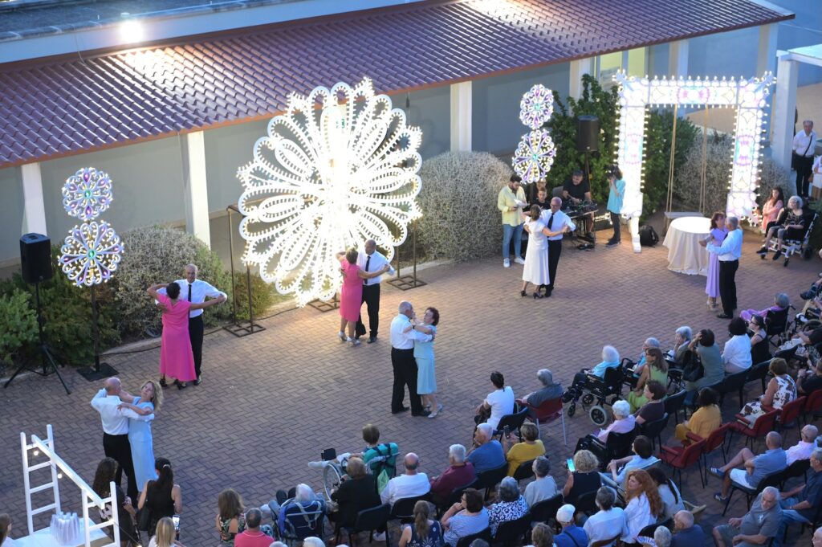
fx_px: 1414
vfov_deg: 21.9
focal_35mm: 62
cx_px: 411
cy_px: 274
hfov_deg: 32.4
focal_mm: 62
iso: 4000
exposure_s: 1/80
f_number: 4
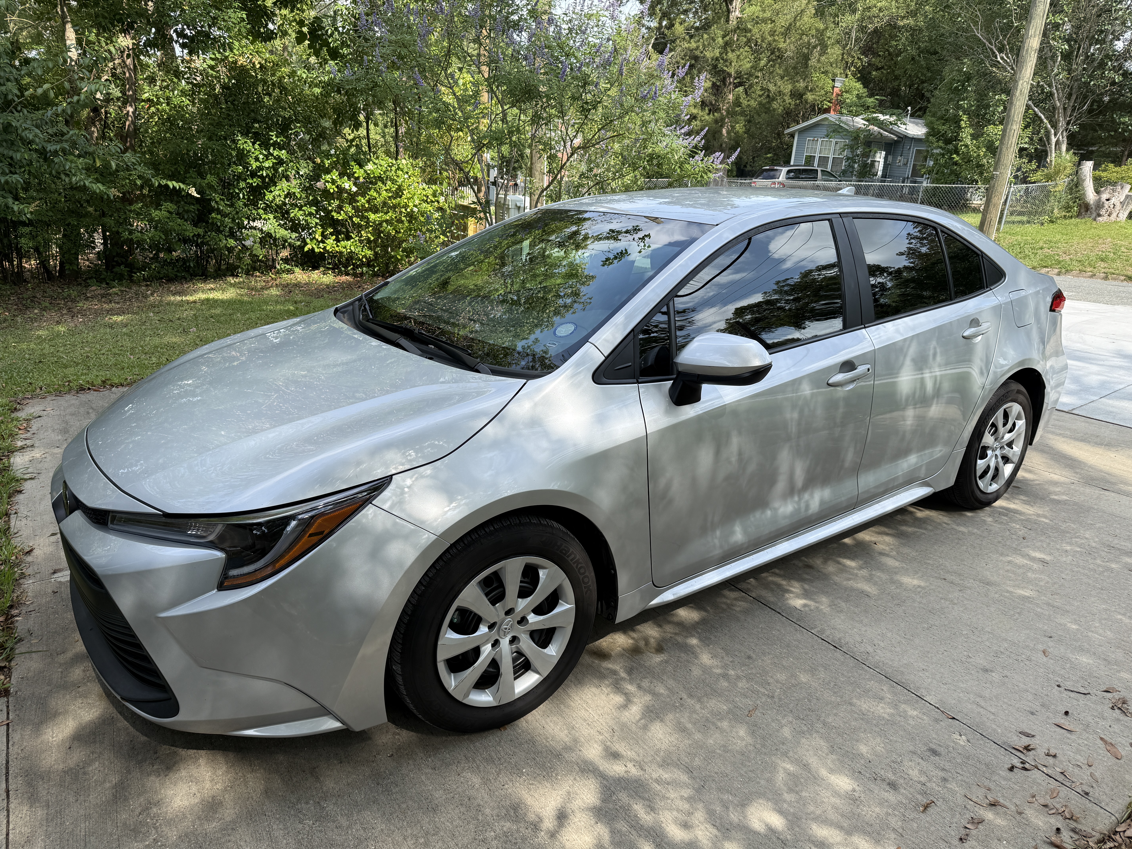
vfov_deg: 56.8
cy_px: 424
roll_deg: -4.2
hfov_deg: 71.6
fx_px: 785
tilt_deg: -20.0
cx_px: 566
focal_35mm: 24
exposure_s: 1/1174
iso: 80
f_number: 1.78
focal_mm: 6.76
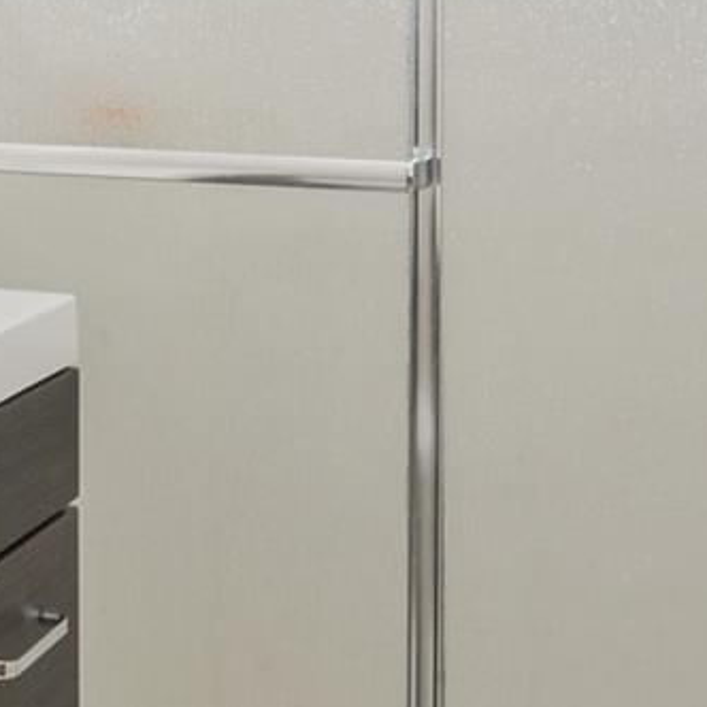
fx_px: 1987
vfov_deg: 19.4
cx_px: -47
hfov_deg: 19.4
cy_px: -54
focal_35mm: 86
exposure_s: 1/250
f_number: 18
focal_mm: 21
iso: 200
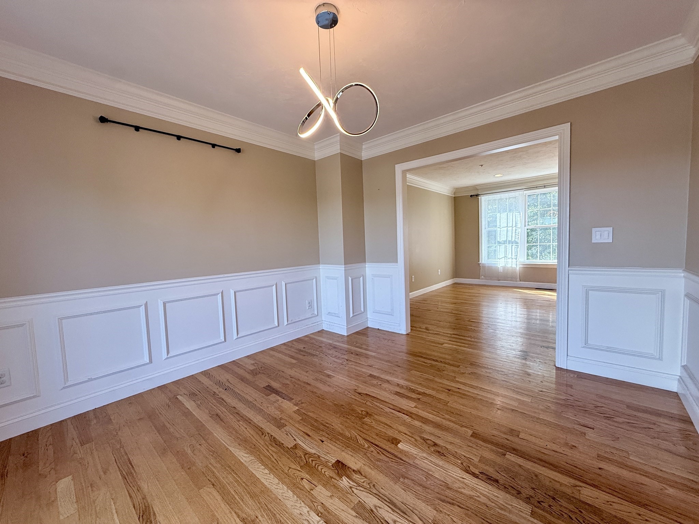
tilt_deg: -3.5
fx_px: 283
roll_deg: +2.3
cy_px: 262
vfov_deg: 85.7
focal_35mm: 14
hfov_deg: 102.1
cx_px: 350
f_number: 2.2
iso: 125
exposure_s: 1/120
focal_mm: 2.22
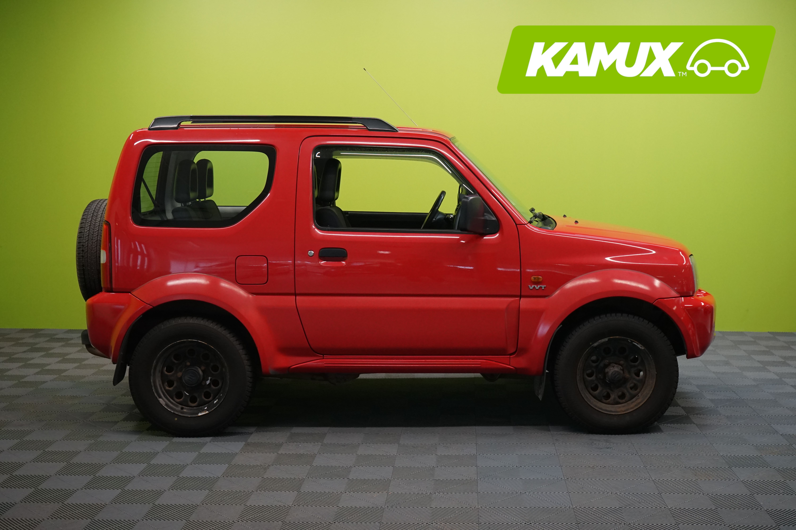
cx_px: 398
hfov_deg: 41.9
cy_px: 265
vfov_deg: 28.6
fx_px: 1039
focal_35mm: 47
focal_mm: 47
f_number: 7.1
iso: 2000
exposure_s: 1/30
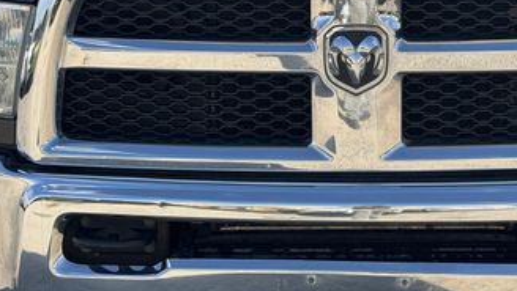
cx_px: 369
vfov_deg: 11.9
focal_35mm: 102
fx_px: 1399
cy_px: 80
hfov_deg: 20.8
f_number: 1.78
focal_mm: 6.76
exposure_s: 1/3534
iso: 100
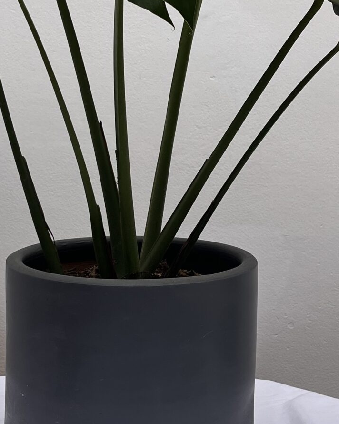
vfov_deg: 26.0
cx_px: 167
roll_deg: +0.4
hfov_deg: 21.0
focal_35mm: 73
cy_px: 166
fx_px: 916
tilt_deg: -7.5
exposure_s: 1/3876
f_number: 1.6
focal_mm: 5.1
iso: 50
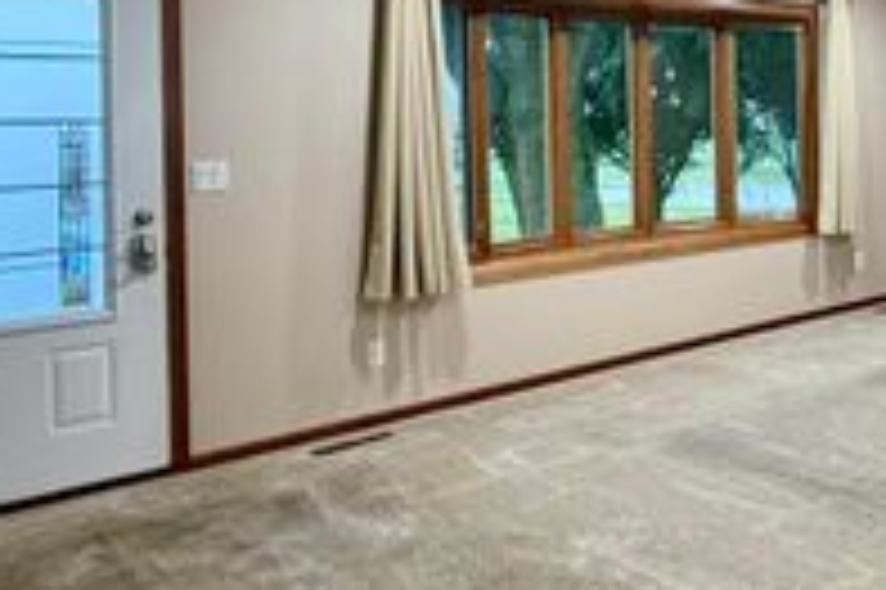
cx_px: 810
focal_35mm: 37
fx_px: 910
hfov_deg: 46.5
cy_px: 164
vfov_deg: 35.3
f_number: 2.2
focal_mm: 2.22
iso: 400
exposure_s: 1/60
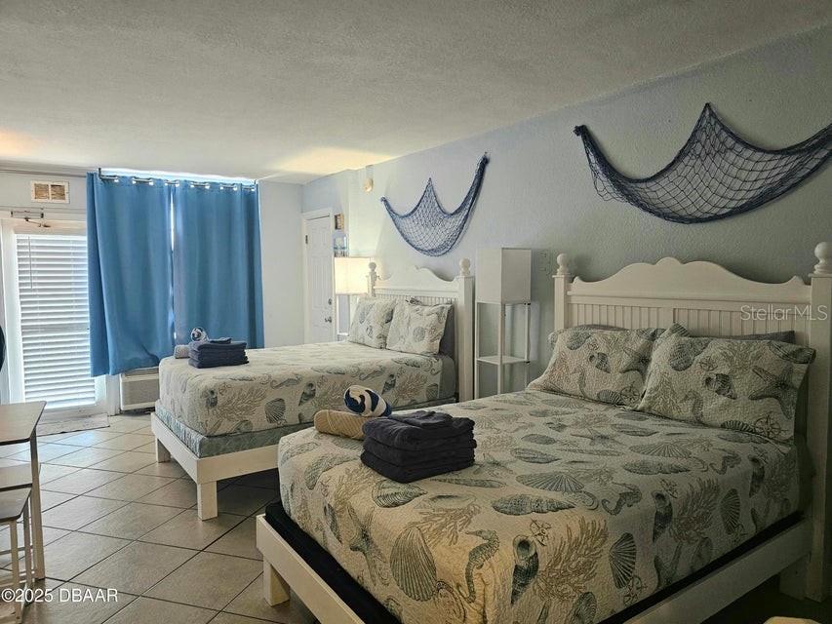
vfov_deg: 58.9
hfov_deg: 73.9
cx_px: 416
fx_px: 553
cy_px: 312
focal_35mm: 23
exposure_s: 1/120
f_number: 1.7
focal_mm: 6.3
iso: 800
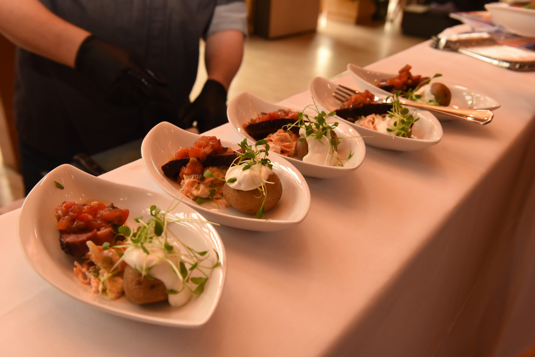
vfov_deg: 38.9
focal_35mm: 34
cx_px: 268
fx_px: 505
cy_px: 178
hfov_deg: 55.8
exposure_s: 1/250
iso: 2000
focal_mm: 34
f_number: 7.1
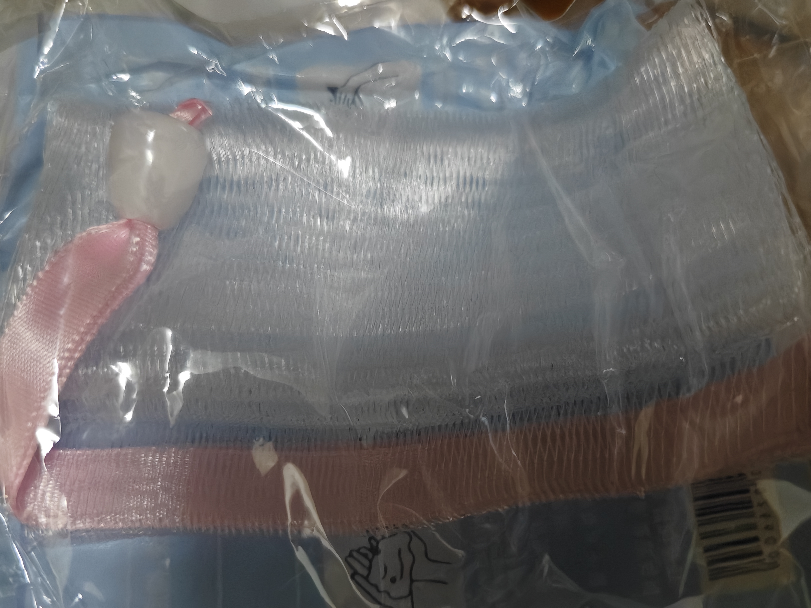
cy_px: 374
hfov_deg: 61.6
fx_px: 679
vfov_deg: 47.8
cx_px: 424
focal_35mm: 29
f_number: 1.88
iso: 12758
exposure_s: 1/160
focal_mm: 5.56
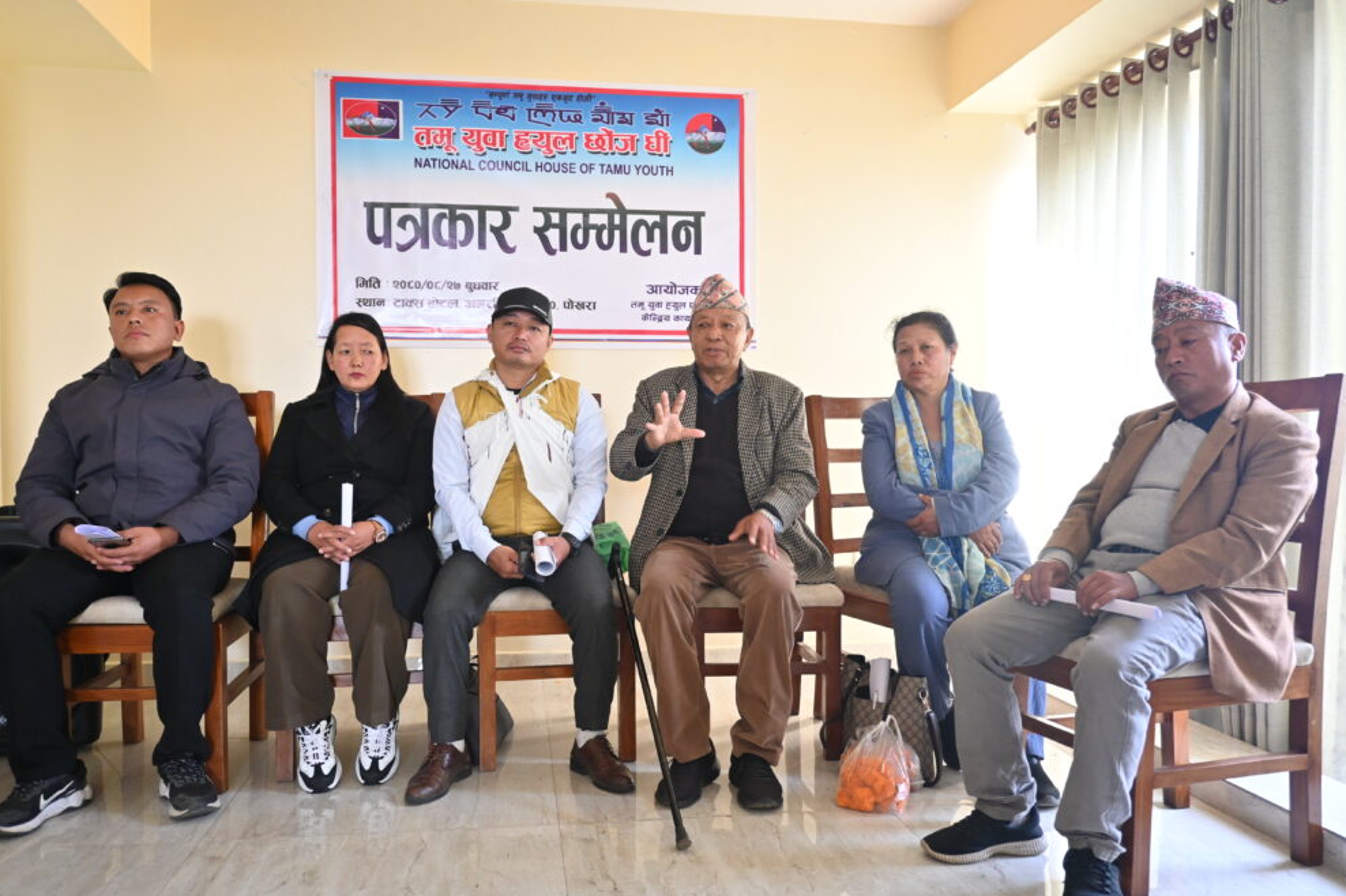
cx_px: 653
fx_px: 1046
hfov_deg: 65.5
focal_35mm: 28
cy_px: 455
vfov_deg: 46.4
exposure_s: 1/125
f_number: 3.5
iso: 1100
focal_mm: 18
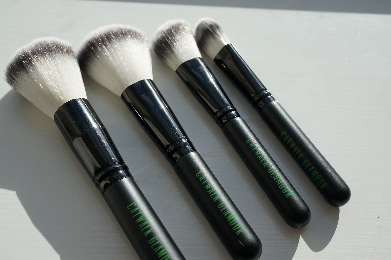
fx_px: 488
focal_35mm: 45
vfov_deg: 29.8
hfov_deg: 43.6
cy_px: 130
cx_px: 196
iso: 100
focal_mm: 30
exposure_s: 1/400
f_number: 11
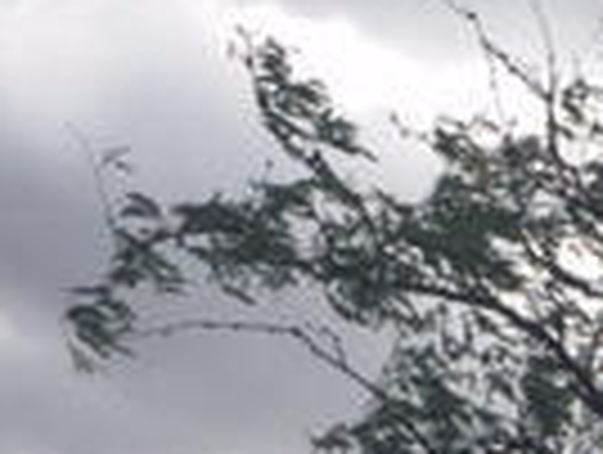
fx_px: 2408
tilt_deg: +0.9
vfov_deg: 10.1
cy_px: 841
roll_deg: -3.2
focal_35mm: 138
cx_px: 634
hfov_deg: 14.0
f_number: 2.2
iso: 32
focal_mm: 4.15
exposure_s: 1/1041
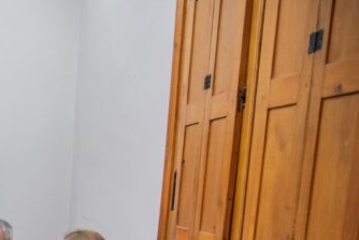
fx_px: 688
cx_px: -141
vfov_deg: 18.7
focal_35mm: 69
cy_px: 291
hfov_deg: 24.4
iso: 1600
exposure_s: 1/200
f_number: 4
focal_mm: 24
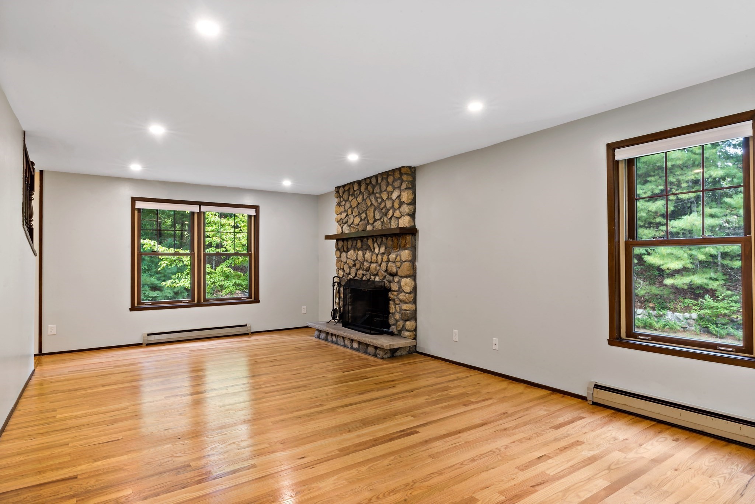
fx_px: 399
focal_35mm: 19
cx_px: 378
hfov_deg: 86.9
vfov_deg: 64.6
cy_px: 252
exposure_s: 1/1.25
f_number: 22
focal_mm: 19
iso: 100
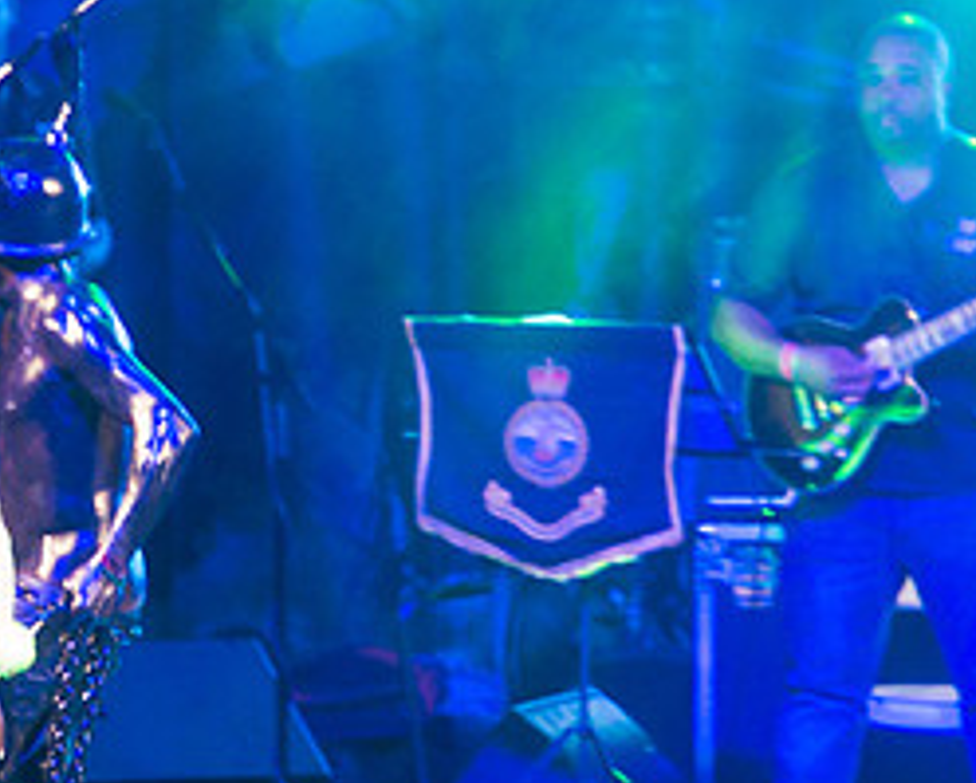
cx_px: 52
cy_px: 375
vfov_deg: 1.4
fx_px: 31667
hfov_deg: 1.8
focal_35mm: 1095
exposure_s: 1/60
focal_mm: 300
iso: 3200
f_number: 5.6
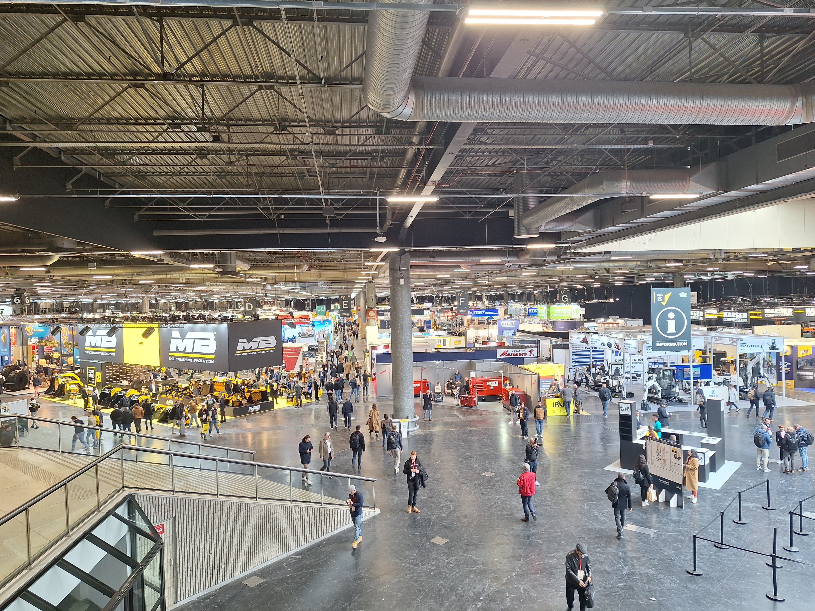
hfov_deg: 73.9
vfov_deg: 58.9
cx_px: 408
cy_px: 306
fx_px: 542
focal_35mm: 23
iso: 64
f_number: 1.8
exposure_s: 1/50
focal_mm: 5.54
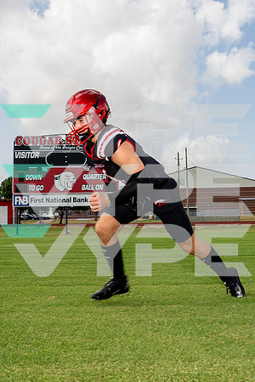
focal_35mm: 48
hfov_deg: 27.9
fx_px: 508
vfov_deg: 40.9
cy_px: 136
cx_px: 178
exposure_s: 1/250
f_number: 8
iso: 100
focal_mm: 24
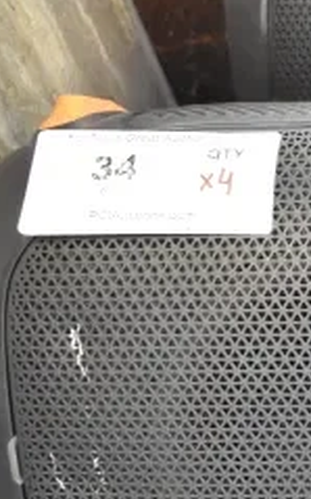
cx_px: 595
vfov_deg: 26.1
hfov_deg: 14.3
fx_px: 1060
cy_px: 387
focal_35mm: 78
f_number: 3.8
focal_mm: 20
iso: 6400
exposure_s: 1/60
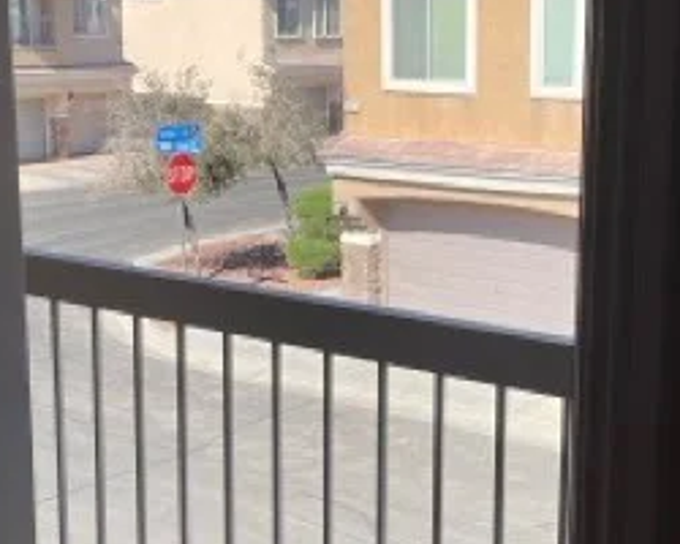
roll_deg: -0.1
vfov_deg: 23.5
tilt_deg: -10.3
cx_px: 454
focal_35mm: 65
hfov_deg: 28.9
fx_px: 1308
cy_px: 294
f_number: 1.6
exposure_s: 1/2353
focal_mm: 4.2
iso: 32
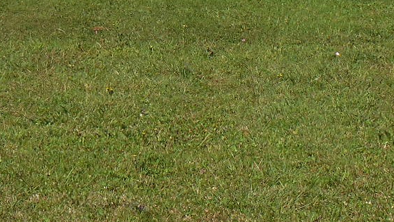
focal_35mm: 217
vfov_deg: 5.6
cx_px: 240
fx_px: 2267
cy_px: -1
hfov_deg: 9.9
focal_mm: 12.6
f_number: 4.7
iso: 125
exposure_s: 1/1000
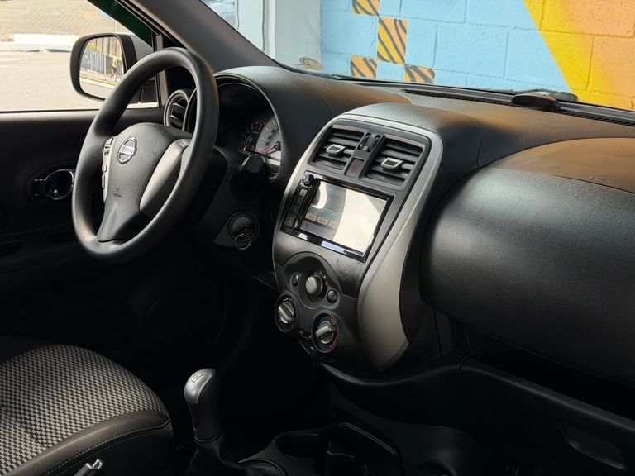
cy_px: 238
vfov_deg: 30.3
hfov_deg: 39.7
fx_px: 881
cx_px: 318
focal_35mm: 48
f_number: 1.78
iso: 64
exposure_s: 1/120
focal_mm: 6.76
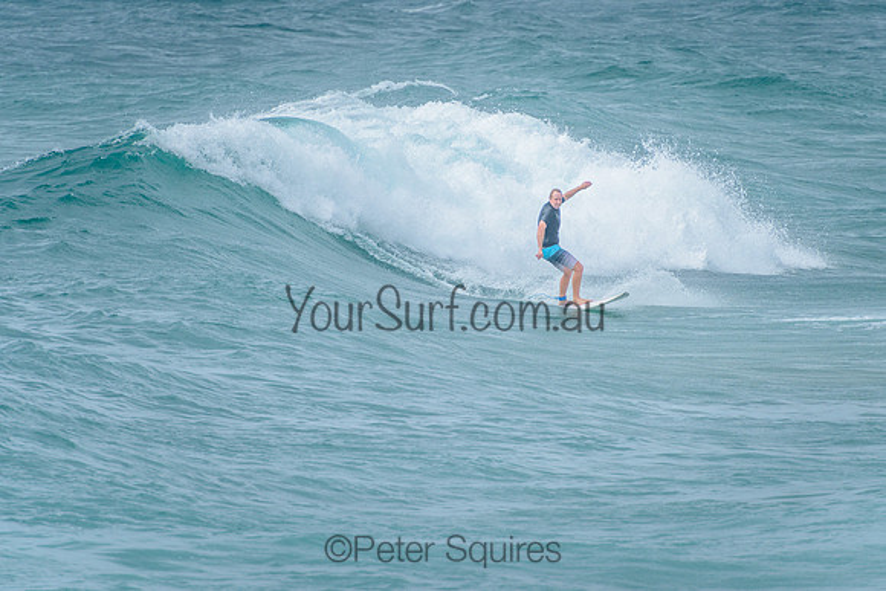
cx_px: 501
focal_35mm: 491
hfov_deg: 4.2
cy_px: 229
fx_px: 12078
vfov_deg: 2.8
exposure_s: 1/2000
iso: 200
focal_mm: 400
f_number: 5.6
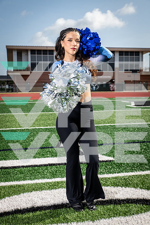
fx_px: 300
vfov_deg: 41.1
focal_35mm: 48
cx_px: 75
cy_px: 112
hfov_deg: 28.1
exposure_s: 1/400
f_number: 7.1
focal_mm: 48
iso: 125
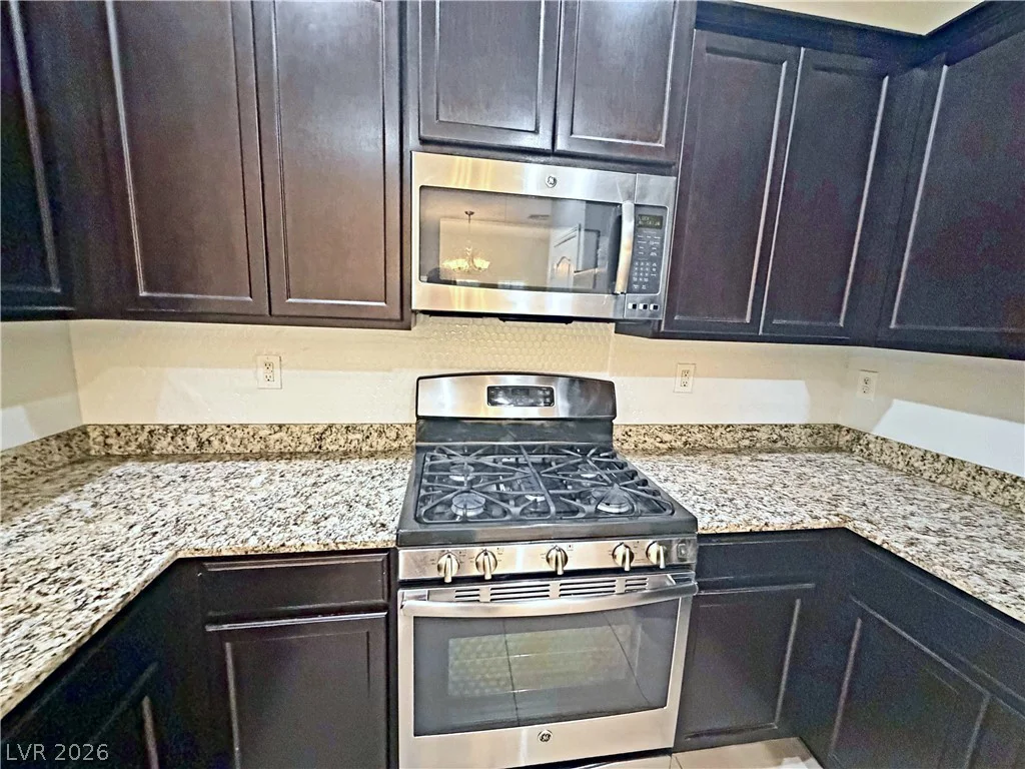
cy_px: 384
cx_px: 512
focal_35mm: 14
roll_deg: -1.1
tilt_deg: -9.7
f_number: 2.2
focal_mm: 2.22
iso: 1000
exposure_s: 1/60
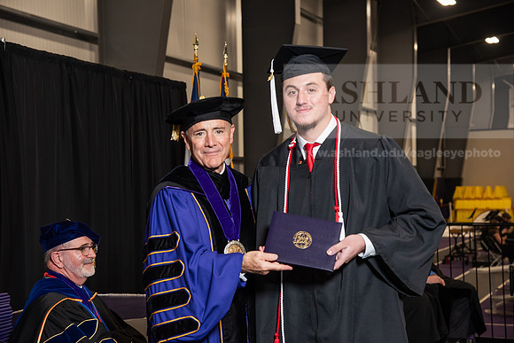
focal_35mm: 75
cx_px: 257
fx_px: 1071
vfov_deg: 18.2
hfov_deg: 27.0
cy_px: 172
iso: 1600
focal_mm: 75
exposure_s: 1/125
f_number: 5.6
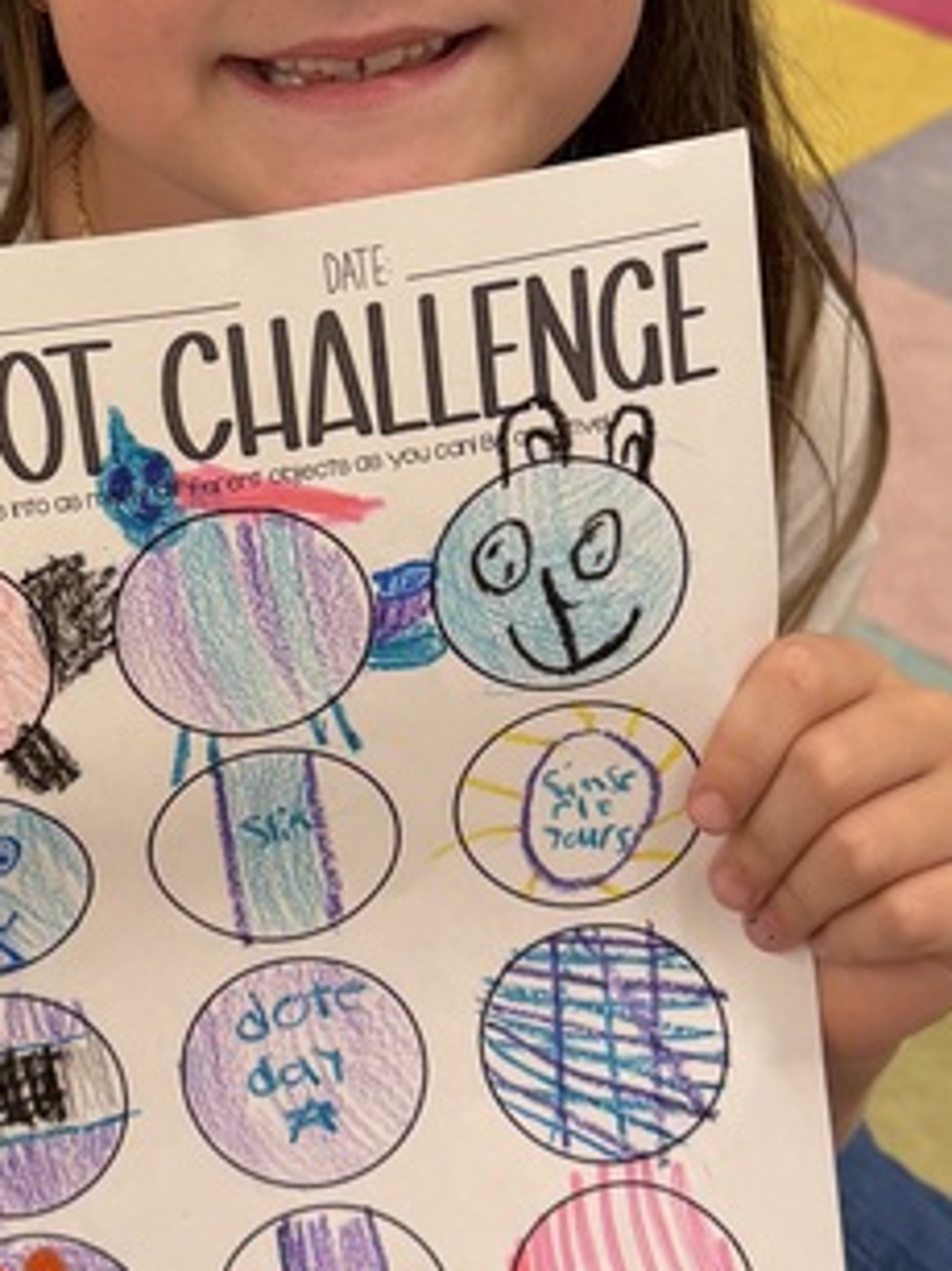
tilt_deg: -29.5
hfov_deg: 18.3
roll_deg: -0.6
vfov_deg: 23.9
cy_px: 174
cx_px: 281
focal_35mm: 80
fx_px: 2936
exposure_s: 1/60
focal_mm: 6.76
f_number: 1.78
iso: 100
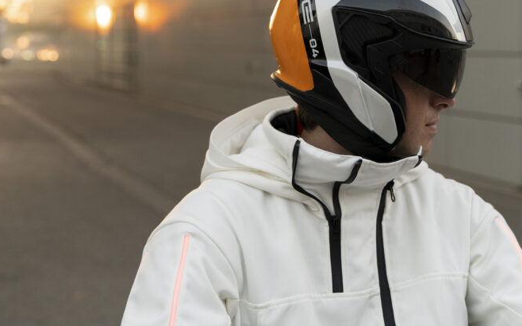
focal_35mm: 65
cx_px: 267
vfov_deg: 19.7
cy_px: 40
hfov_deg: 31.5
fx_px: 925
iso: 1000
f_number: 2.8
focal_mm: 41
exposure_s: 1/640
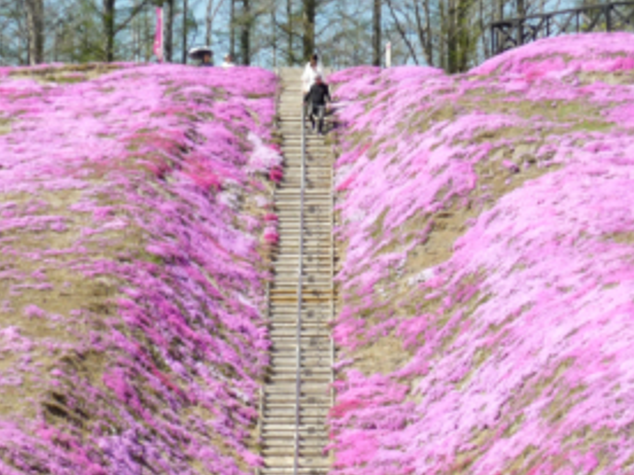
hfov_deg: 10.4
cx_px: 278
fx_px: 3498
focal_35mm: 191
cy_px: 255
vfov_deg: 7.8
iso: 100
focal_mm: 14.6
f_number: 4.6
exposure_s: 1/320
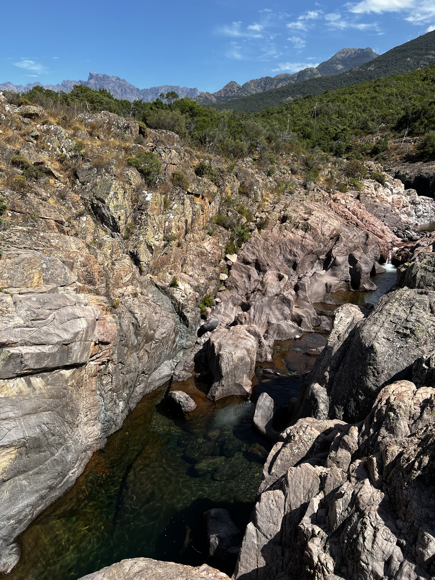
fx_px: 436
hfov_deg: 53.1
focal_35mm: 26
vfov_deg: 67.3
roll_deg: -0.2
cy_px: 290
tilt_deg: -16.4
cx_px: 218
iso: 50
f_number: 1.5
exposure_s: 1/3356
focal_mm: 5.7
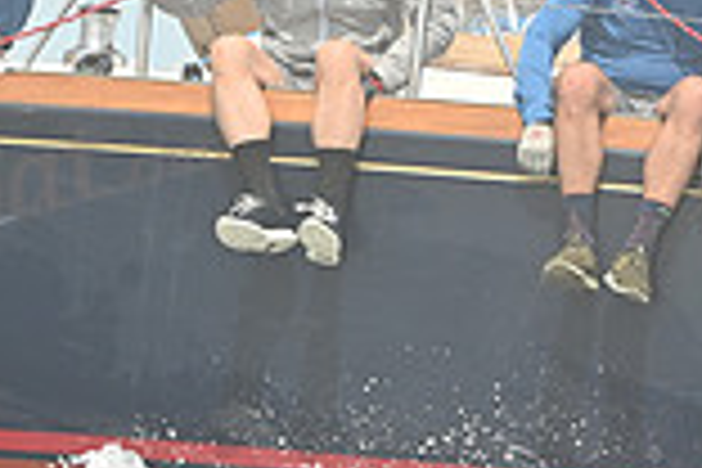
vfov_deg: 5.2
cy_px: -83
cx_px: 464
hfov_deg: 7.9
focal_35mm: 261
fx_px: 5089
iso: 320
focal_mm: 70
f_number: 8
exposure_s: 1/1250
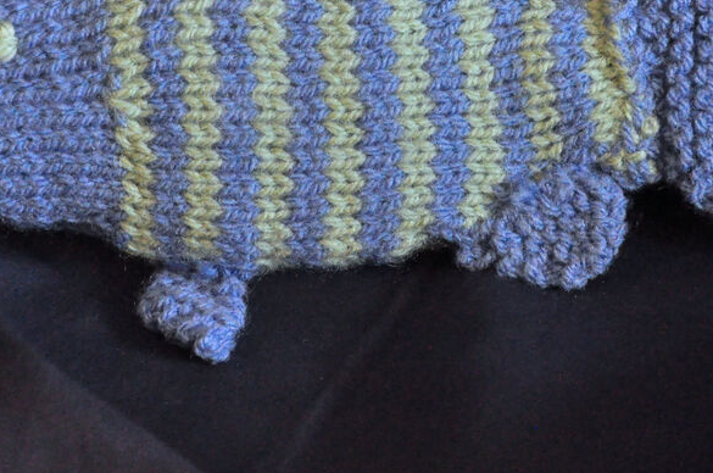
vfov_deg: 8.2
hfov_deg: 12.4
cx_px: 395
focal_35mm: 166
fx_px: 3282
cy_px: 101
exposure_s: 1/60
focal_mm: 62
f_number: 5.3
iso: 3200
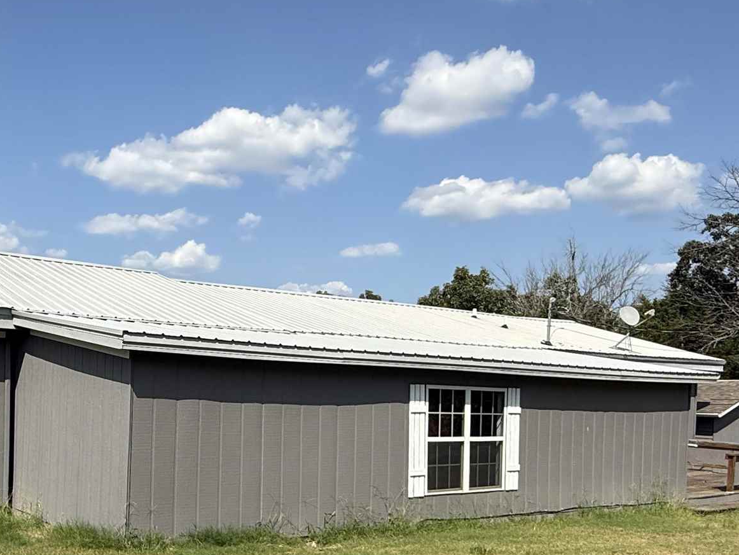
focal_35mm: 37
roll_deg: -1.3
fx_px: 790
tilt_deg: -2.1
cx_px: 144
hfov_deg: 47.3
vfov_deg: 37.8
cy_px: 411
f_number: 2.2
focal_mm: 2.22
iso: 50
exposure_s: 1/2611
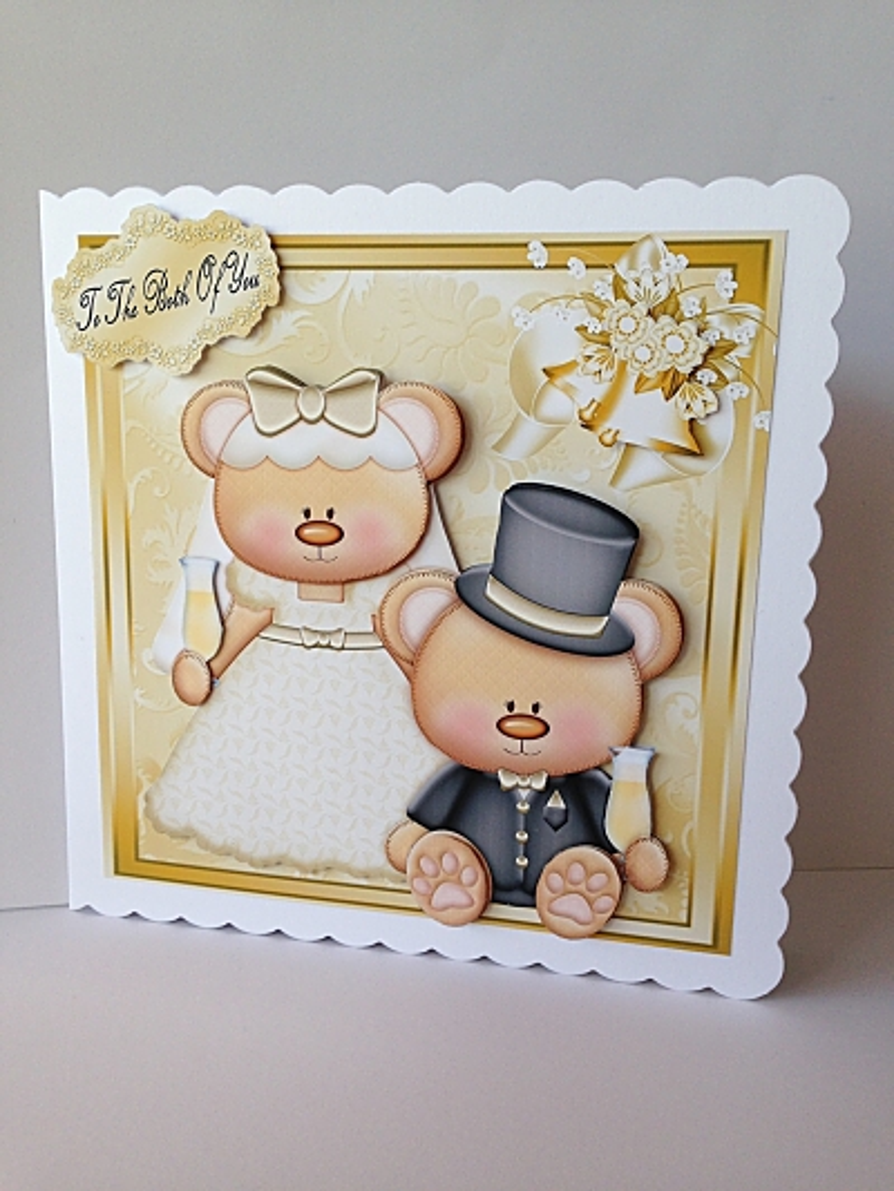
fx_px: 1136
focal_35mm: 33
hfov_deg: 43.0
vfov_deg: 55.3
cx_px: 447
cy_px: 596
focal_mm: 4.12
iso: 80
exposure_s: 1/120
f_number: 2.4
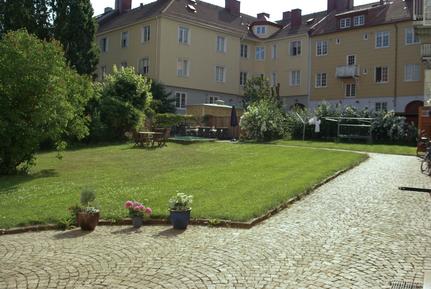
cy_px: 144
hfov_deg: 53.1
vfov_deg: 37.0
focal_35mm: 36
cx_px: 216
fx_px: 432
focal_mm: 24
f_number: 4.5
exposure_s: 1/1000
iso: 200
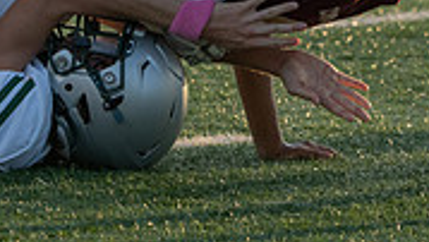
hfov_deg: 2.2
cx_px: 254
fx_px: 11384
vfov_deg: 1.2
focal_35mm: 1000
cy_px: -195
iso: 1000
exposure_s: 1/1000
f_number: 7.1
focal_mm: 294
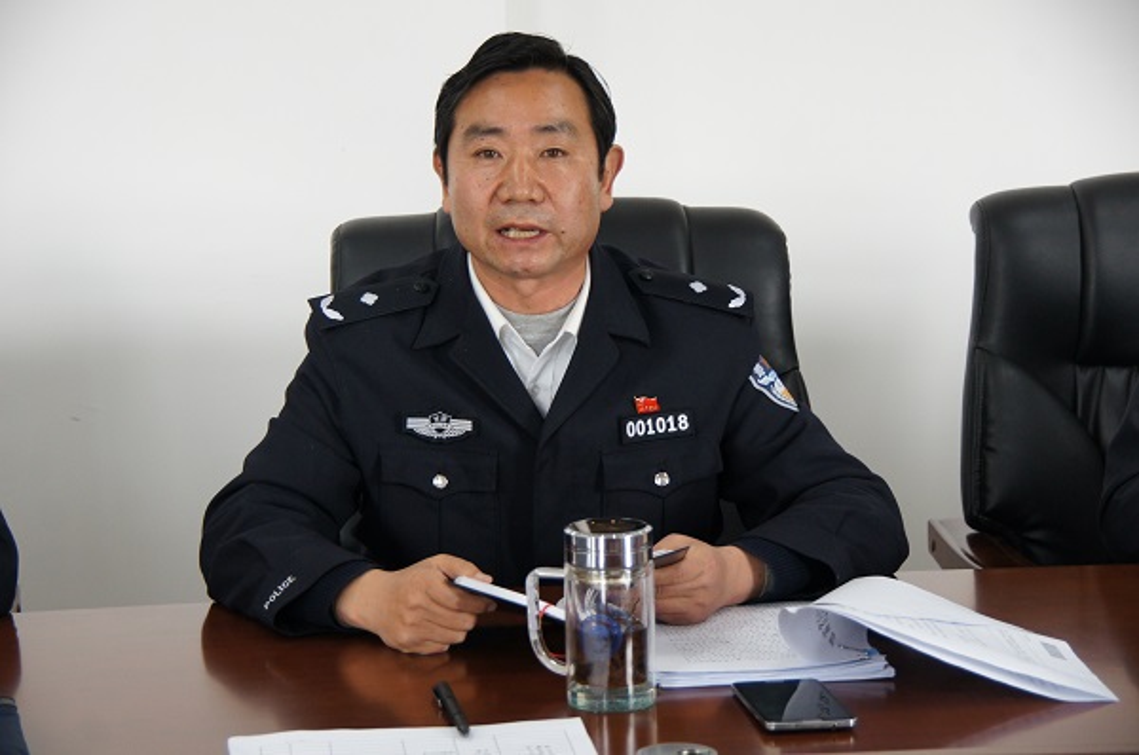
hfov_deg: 19.5
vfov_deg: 13.0
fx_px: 3317
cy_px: 378
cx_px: 570
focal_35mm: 105
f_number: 5
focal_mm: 70
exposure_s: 1/125
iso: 1000
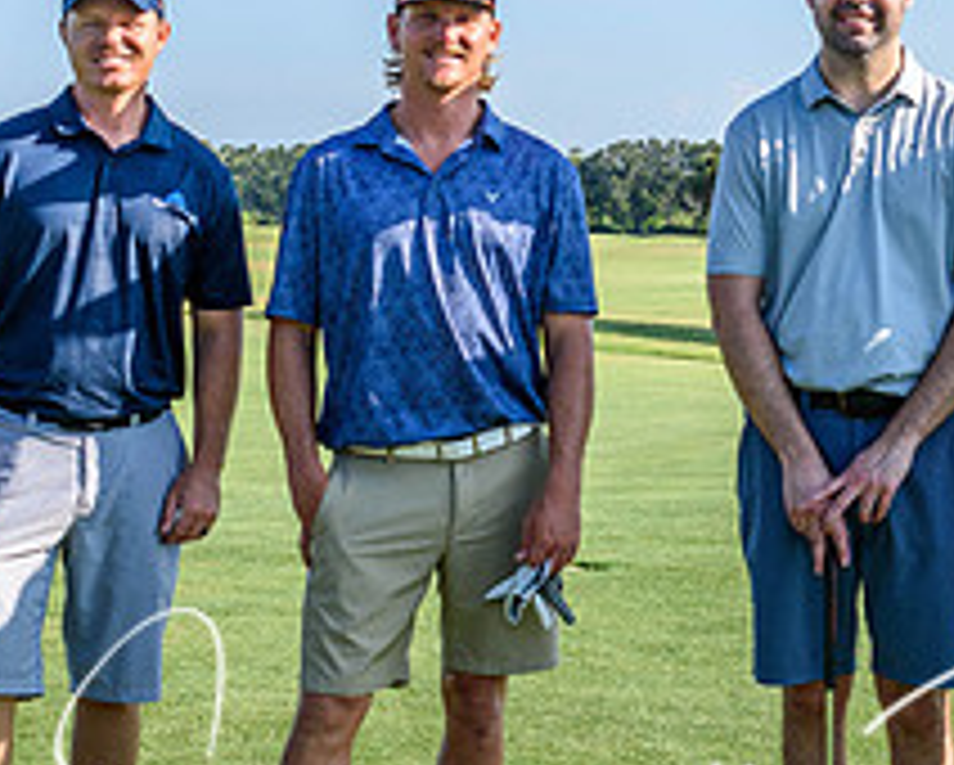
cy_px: 434
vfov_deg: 12.6
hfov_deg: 15.6
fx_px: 3476
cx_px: 626
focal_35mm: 123
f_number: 9
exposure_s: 1/320
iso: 200
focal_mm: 32
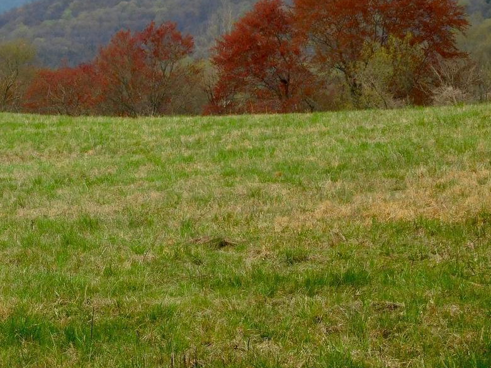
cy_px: 133
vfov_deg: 8.8
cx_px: 71
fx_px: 2383
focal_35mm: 168
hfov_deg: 11.7
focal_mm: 16.1
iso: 125
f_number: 4.5
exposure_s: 1/640
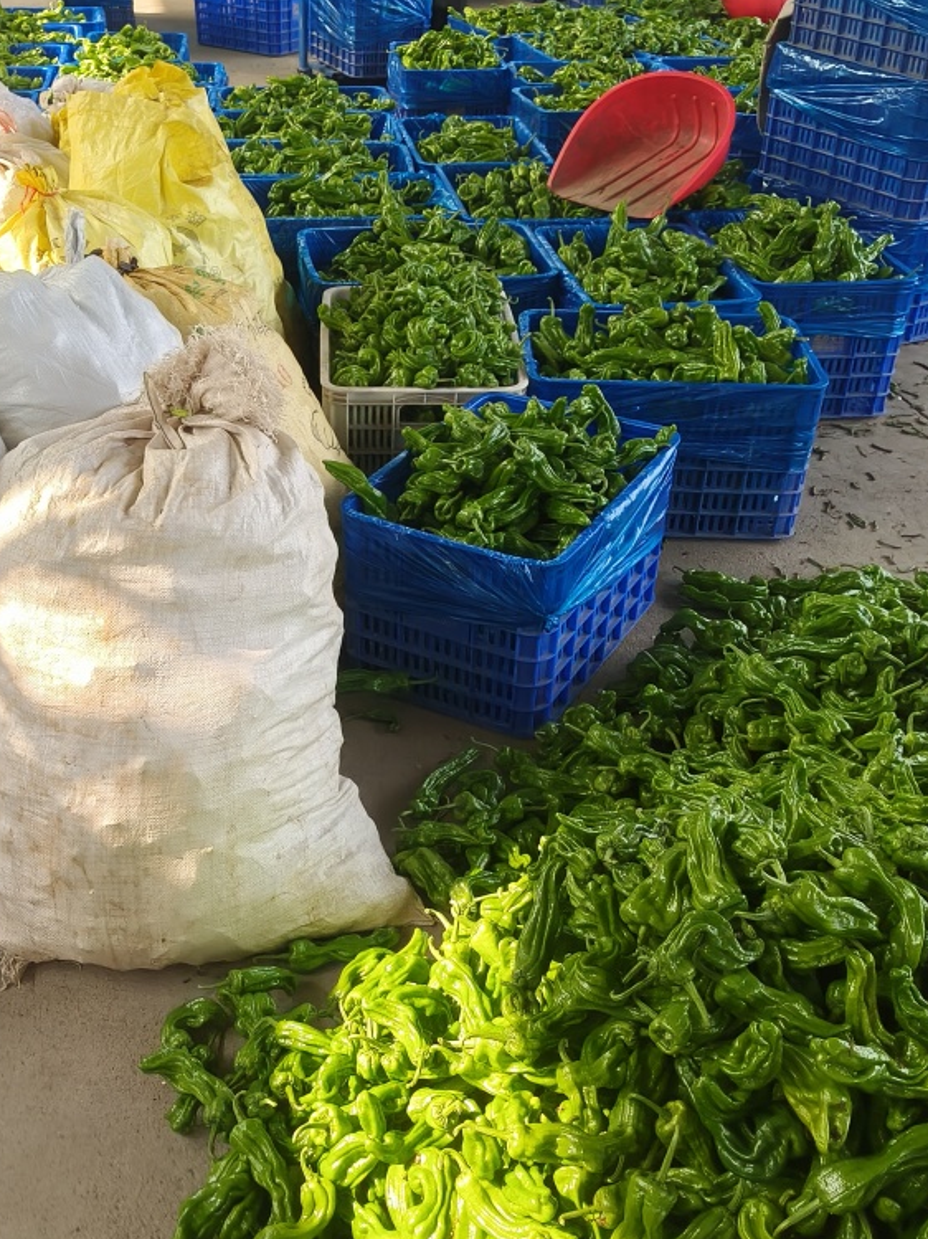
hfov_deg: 38.4
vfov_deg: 50.1
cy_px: 673
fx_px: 1323
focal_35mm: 37
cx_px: 345
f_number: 1.8
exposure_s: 1/100
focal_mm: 4.84
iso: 80
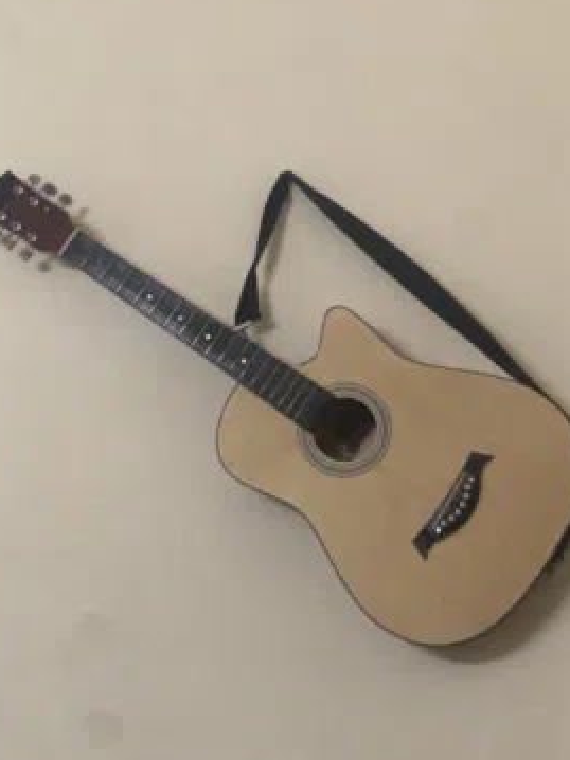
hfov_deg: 25.2
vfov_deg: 33.2
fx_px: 1274
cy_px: 360
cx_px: 288
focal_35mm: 58
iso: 160
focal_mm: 6
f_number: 2.4
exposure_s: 1/10
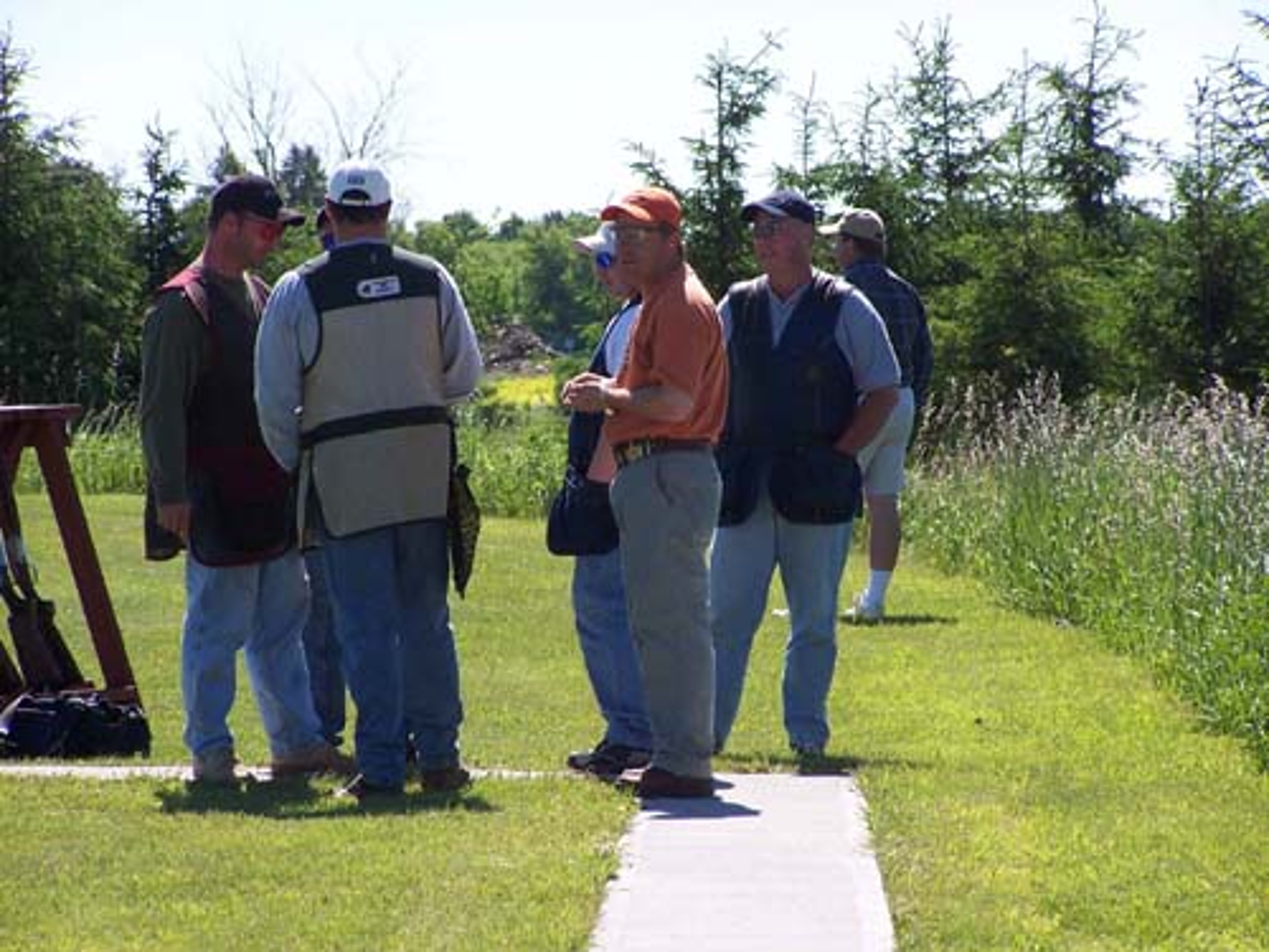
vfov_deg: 5.2
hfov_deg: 6.9
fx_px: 10558
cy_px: 476
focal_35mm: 288
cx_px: 634
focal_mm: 47.7
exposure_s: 1/500
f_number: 5
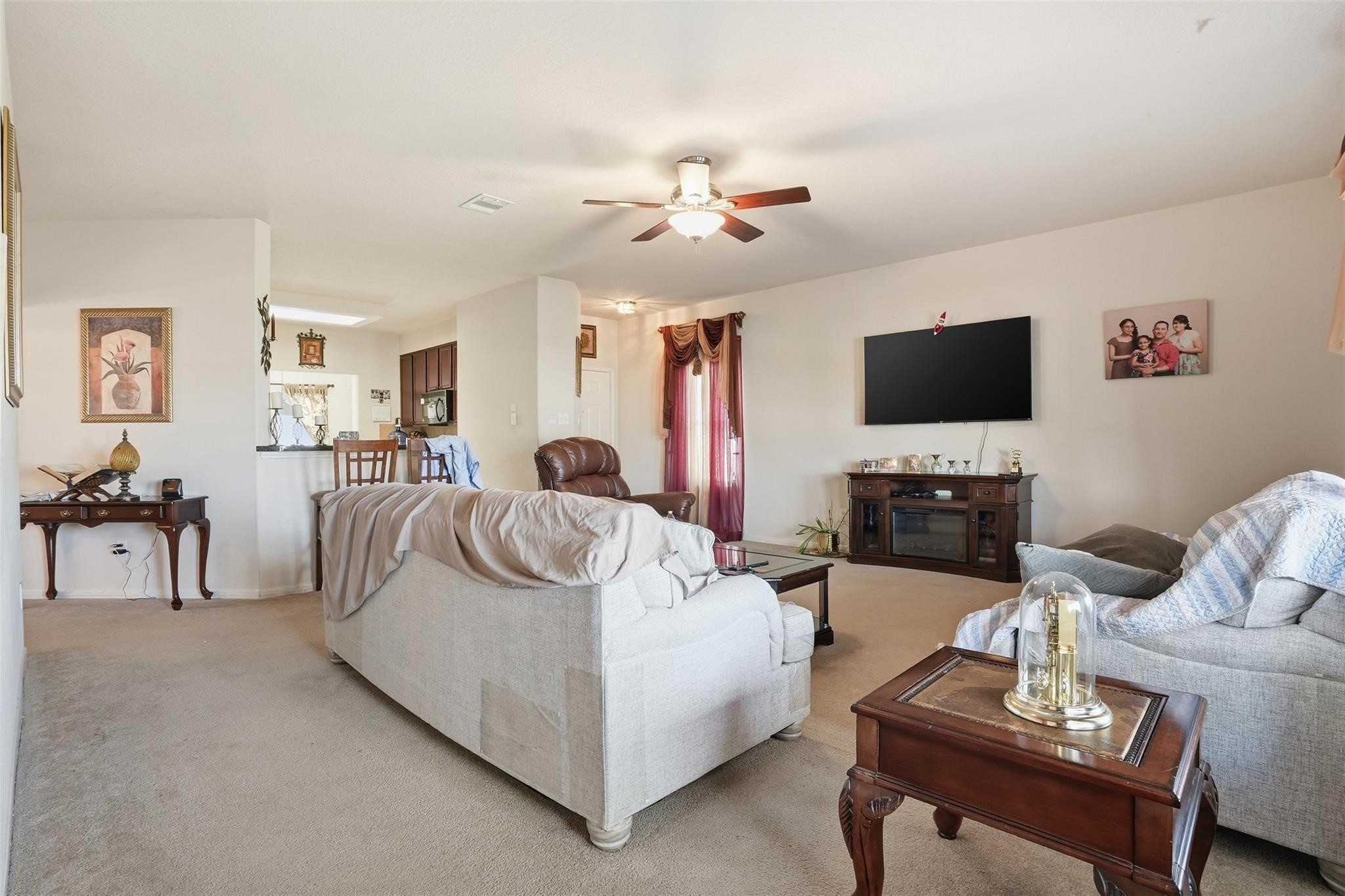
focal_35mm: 16
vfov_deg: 73.7
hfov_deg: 96.7
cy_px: 448
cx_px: 672
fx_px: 598
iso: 800
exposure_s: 1/30
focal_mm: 16
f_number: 8
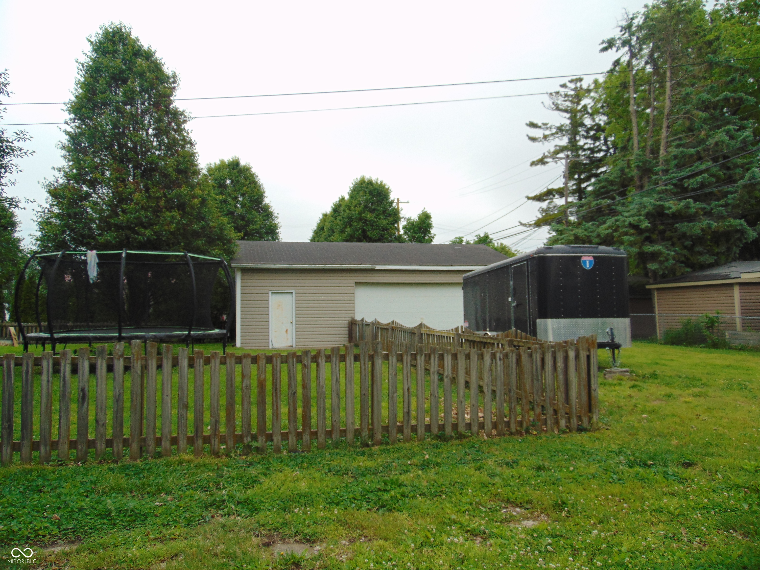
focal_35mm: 25
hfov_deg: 69.4
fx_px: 549
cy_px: 285
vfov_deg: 54.9
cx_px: 380
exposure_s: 1/320
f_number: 3
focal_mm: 4.5
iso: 80
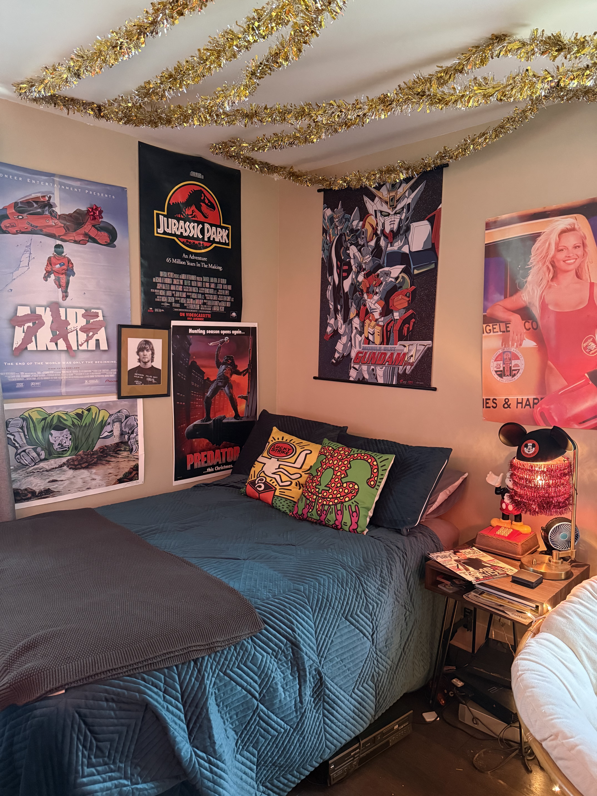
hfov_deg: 56.8
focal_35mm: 24
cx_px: 298
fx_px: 552
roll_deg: -1.2
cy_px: 398
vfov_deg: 71.6
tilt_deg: -5.3
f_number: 1.78
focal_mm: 6.76
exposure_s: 1/30
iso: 800
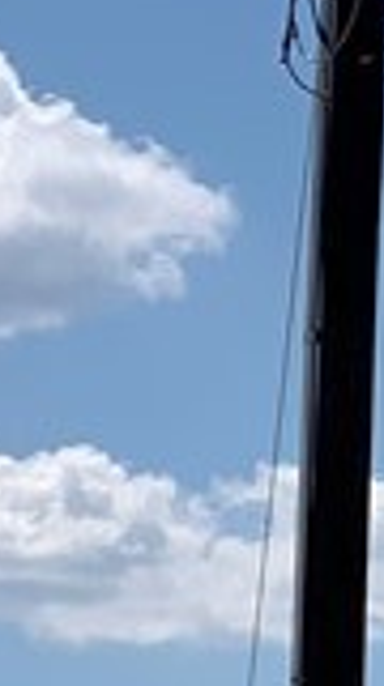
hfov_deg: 3.3
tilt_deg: -3.8
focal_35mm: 361
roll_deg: -1.2
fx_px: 6566
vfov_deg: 5.7
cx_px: -239
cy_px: 1883
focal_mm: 6
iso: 16
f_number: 2.4
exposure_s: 1/2283
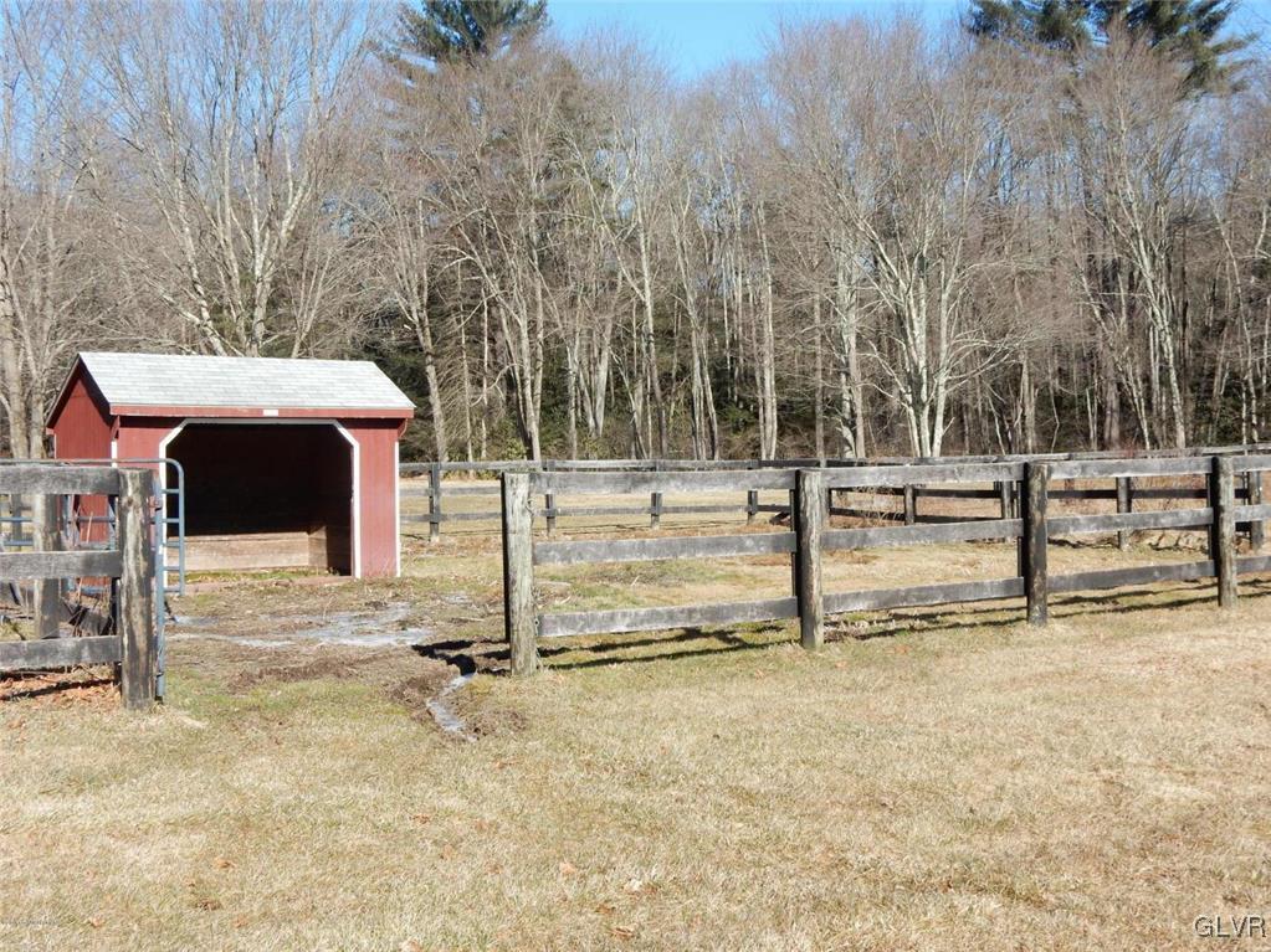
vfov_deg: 33.6
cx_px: 636
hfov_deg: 43.9
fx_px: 1579
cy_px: 476
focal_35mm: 43
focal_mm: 7.6
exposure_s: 1/640
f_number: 4.2
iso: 125
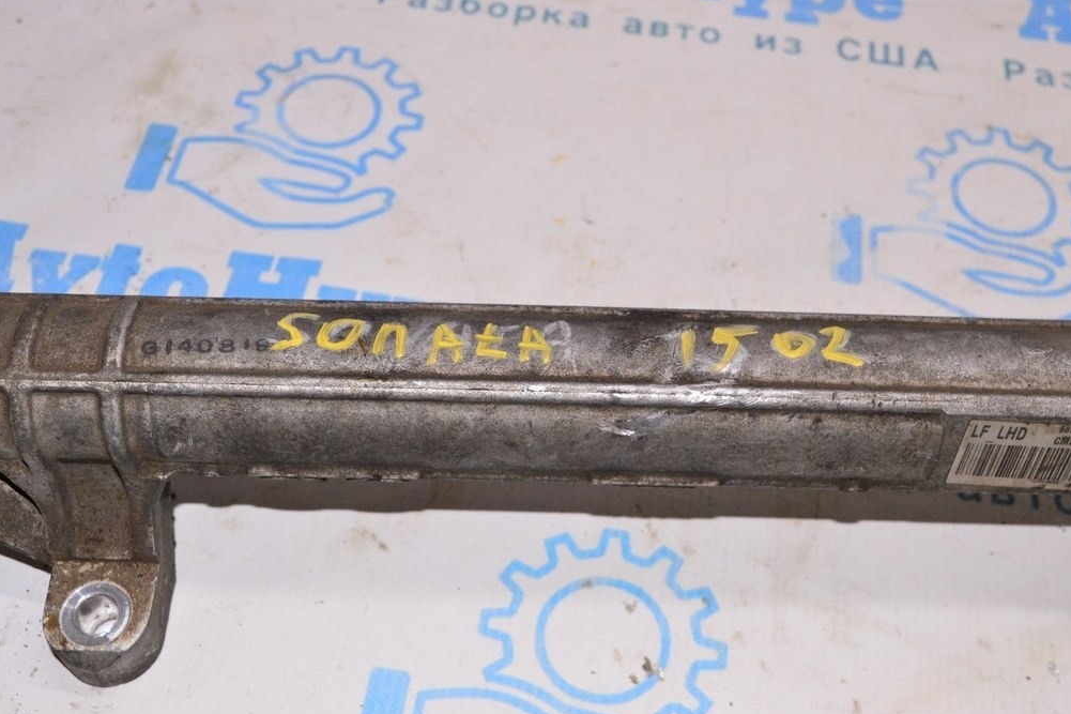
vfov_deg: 29.2
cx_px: 546
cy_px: 355
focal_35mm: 46
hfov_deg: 42.7
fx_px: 1368
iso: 1600
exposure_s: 1/200
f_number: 8
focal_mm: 30
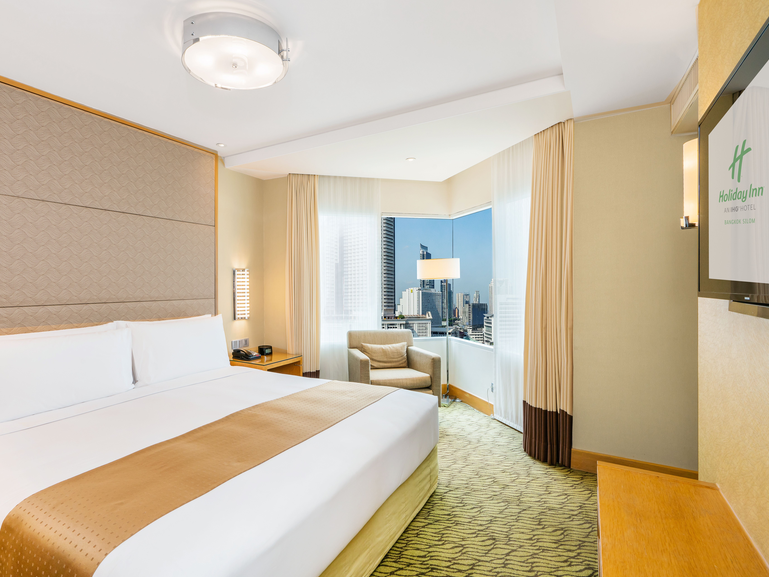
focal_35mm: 18
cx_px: 321
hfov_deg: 87.0
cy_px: 284
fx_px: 400
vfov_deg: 71.6
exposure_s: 1/5
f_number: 14
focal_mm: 16
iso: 200
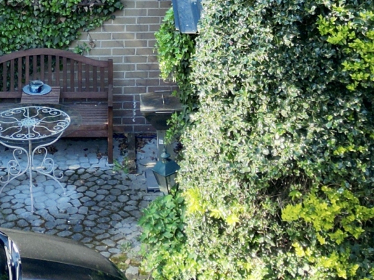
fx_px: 1221
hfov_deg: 17.3
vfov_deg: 12.5
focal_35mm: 113
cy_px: -134
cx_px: 102
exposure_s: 1/640
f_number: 1.7
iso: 100
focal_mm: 6.72
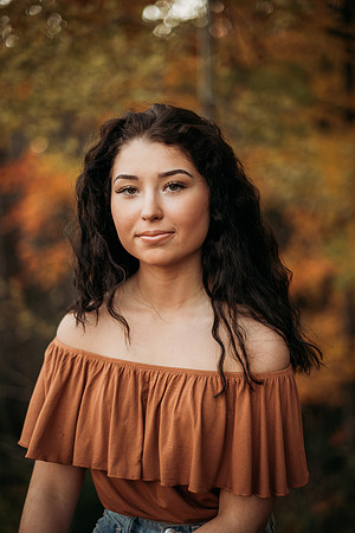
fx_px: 740
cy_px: 266
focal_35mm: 50
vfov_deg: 39.6
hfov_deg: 27.0
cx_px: 178
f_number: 1.4
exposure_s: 1/320
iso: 125
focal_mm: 50
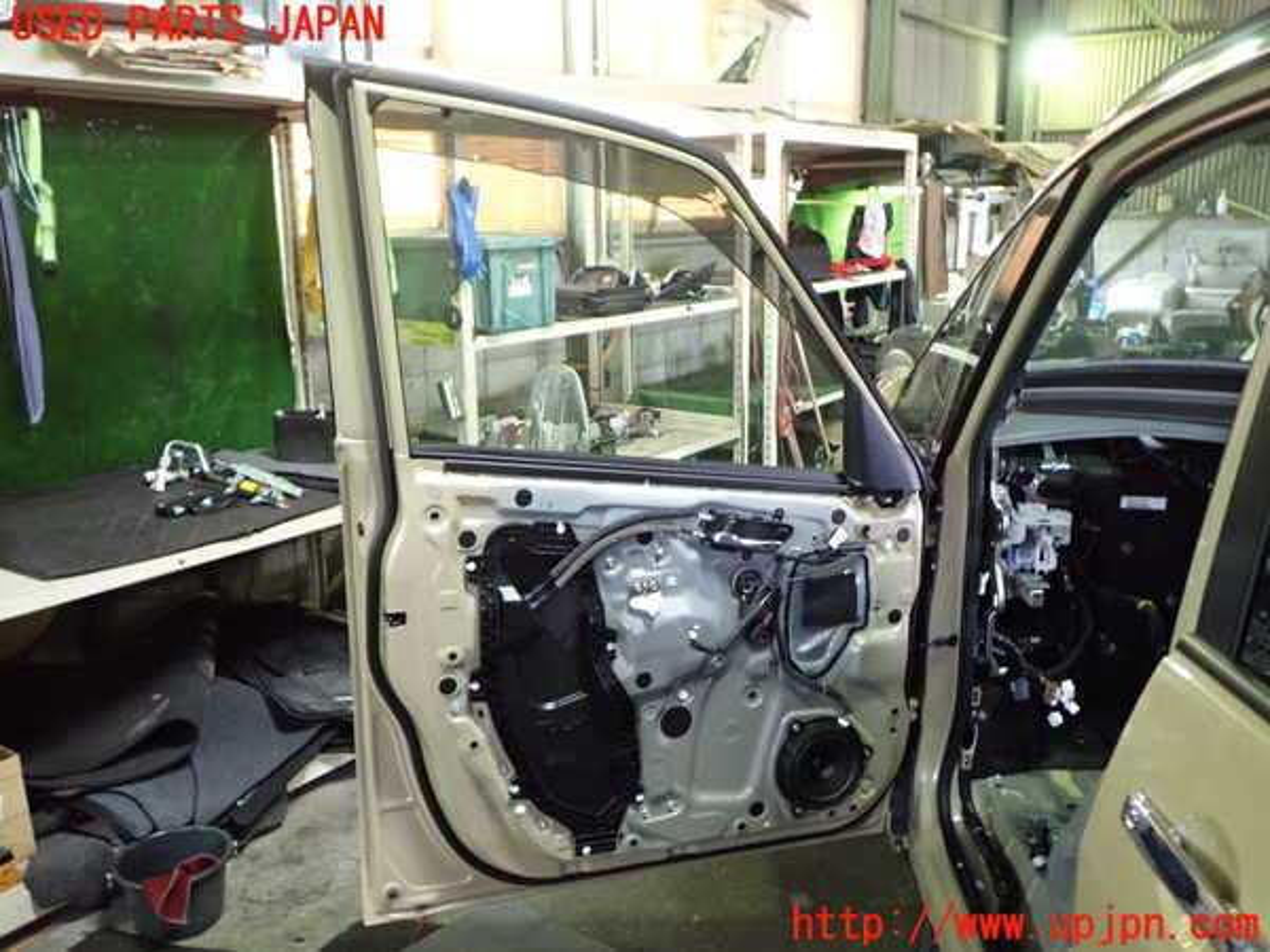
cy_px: 476
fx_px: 1101
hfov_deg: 60.0
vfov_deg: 46.8
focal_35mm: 30
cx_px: 635
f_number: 2.3
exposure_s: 1/30
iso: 500
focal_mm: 5.4
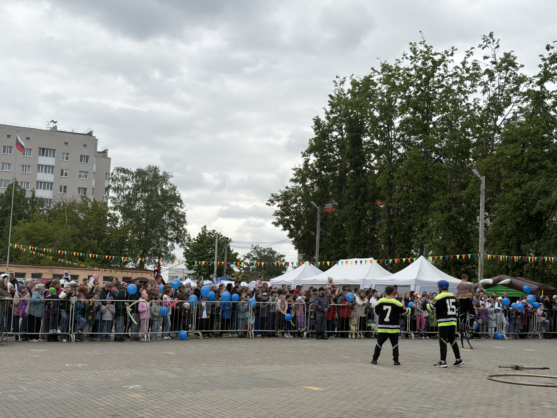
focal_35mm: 48
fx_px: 772
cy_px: 209
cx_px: 278
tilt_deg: +6.3
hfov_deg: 39.7
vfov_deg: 30.3
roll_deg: -2.0
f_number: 1.78
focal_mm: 6.76
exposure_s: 1/6536
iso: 64
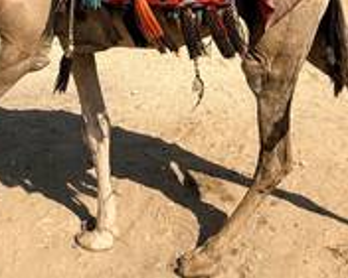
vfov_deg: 21.6
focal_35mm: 56
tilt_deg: +3.3
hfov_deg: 33.5
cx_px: 144
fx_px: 577
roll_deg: -0.7
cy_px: -166
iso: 50
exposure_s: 1/3891
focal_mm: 2.22
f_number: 2.2
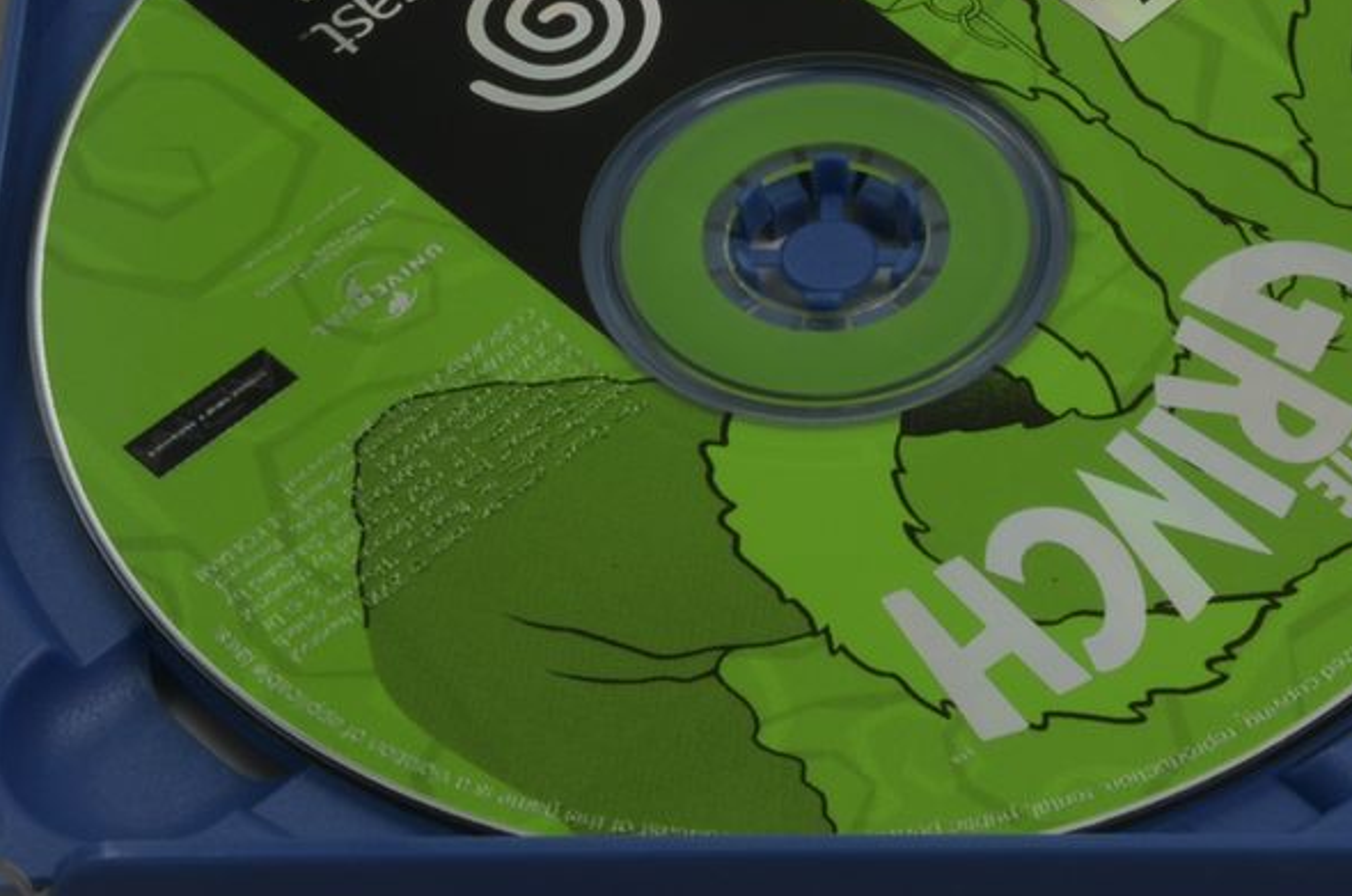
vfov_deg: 7.5
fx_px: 6860
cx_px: 1691
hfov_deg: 11.0
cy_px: 88
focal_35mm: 183
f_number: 20
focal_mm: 40
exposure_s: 1/3
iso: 100
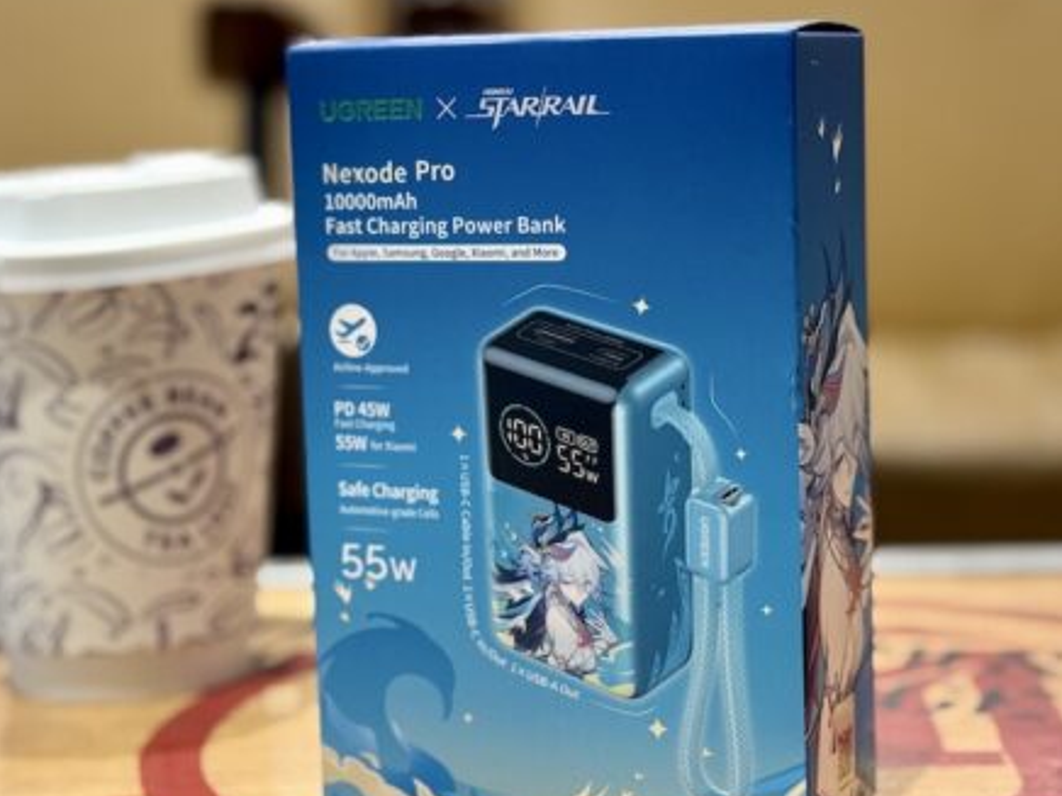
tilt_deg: -7.4
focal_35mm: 77
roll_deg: +1.9
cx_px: 526
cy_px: 374
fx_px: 2362
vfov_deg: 19.1
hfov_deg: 25.3
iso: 200
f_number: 1.78
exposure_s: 1/60
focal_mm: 6.76
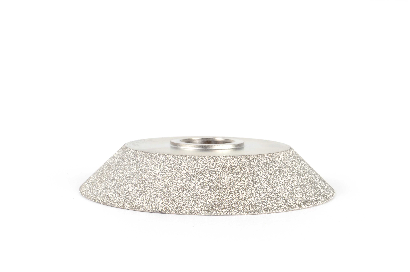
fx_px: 751
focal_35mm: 66
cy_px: 136
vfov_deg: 20.6
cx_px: 205
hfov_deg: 30.5
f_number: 29
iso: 200
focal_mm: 44
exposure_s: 1.3
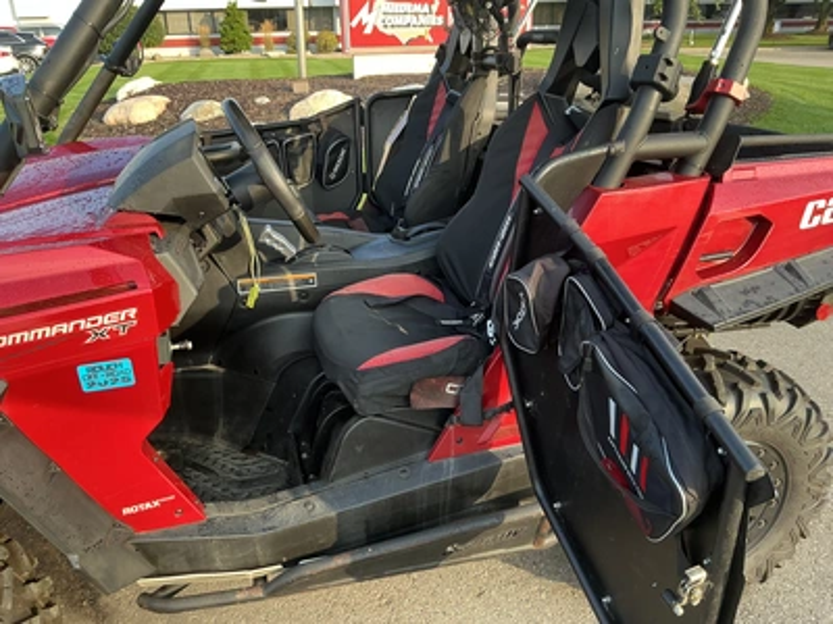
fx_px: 674
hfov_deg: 63.4
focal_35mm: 28
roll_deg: +1.0
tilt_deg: -18.3
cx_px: 416
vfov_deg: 49.7
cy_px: 312
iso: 25
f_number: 1.8
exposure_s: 1/122
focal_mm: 3
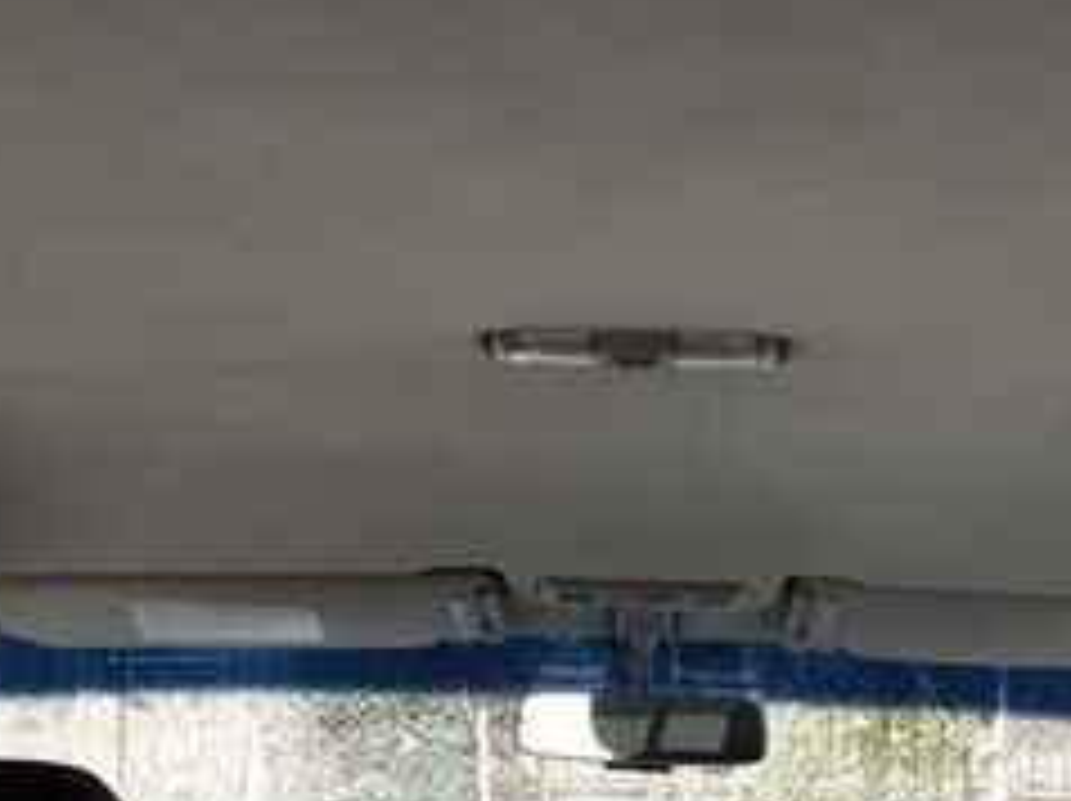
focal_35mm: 75
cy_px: 1042
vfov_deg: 18.3
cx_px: 693
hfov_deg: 25.9
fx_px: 2318
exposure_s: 1/33
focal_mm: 3.6
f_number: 1.9
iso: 80
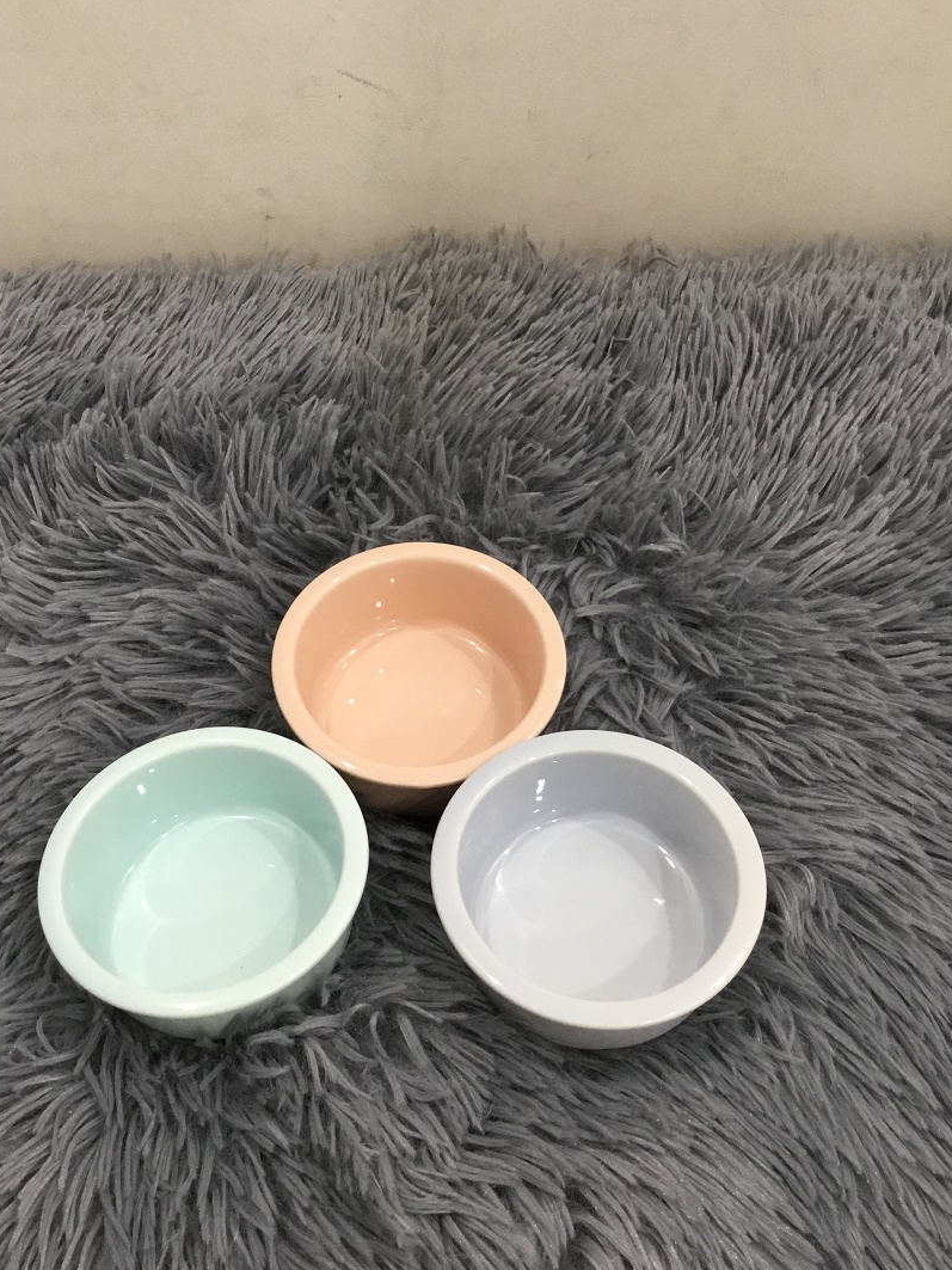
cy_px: 670
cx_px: 449
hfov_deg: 40.7
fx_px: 1284
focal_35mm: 35
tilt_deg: -54.8
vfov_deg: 52.6
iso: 100
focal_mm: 3.3
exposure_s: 1/33
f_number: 2.4
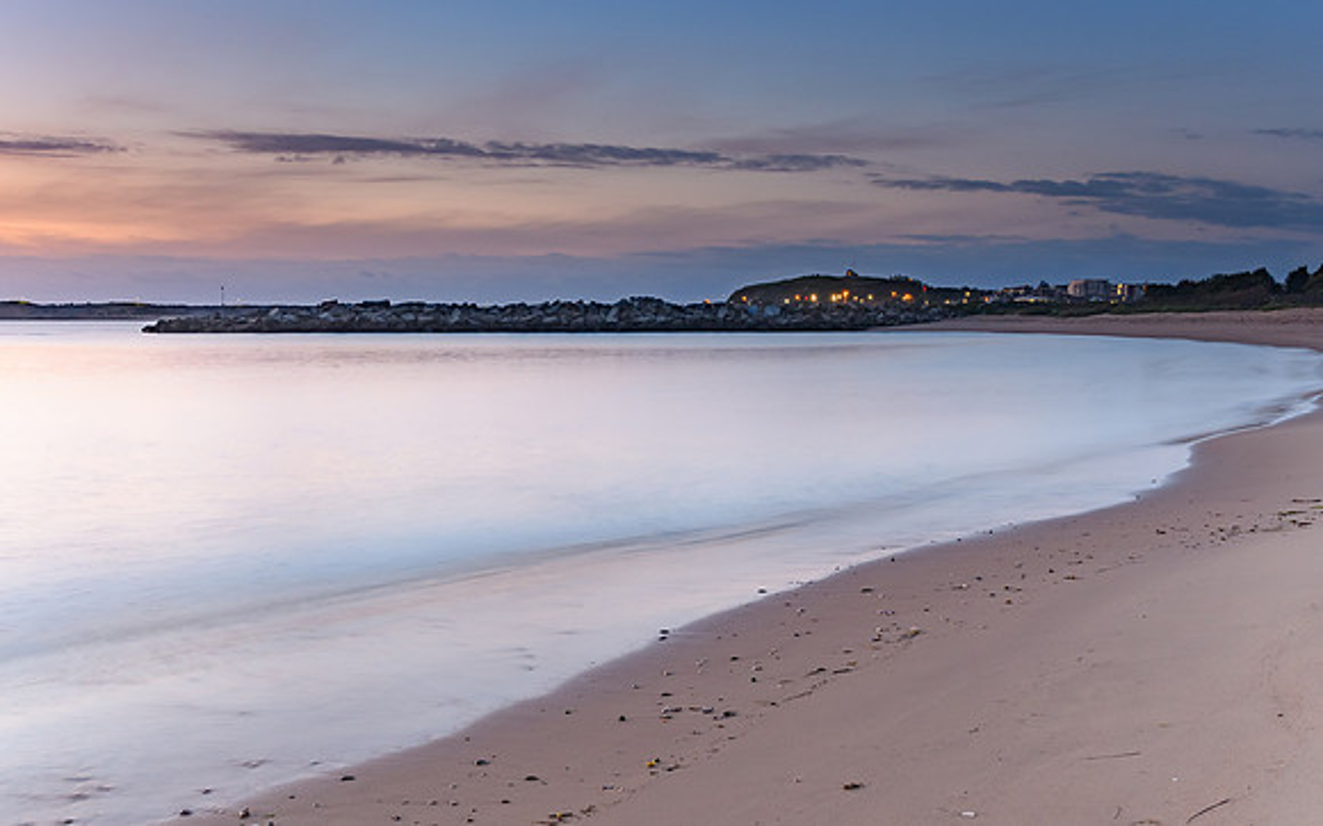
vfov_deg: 36.5
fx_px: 1252
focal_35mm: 35
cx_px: 674
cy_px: 394
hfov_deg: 55.7
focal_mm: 22
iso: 320
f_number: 7.1
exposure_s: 3
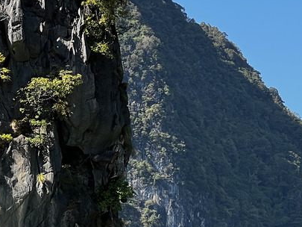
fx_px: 1990
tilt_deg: +7.5
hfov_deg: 8.7
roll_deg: +0.4
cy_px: 200
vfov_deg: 6.5
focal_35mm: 228
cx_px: 234
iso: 32
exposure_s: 1/467
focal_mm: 9
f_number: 2.8
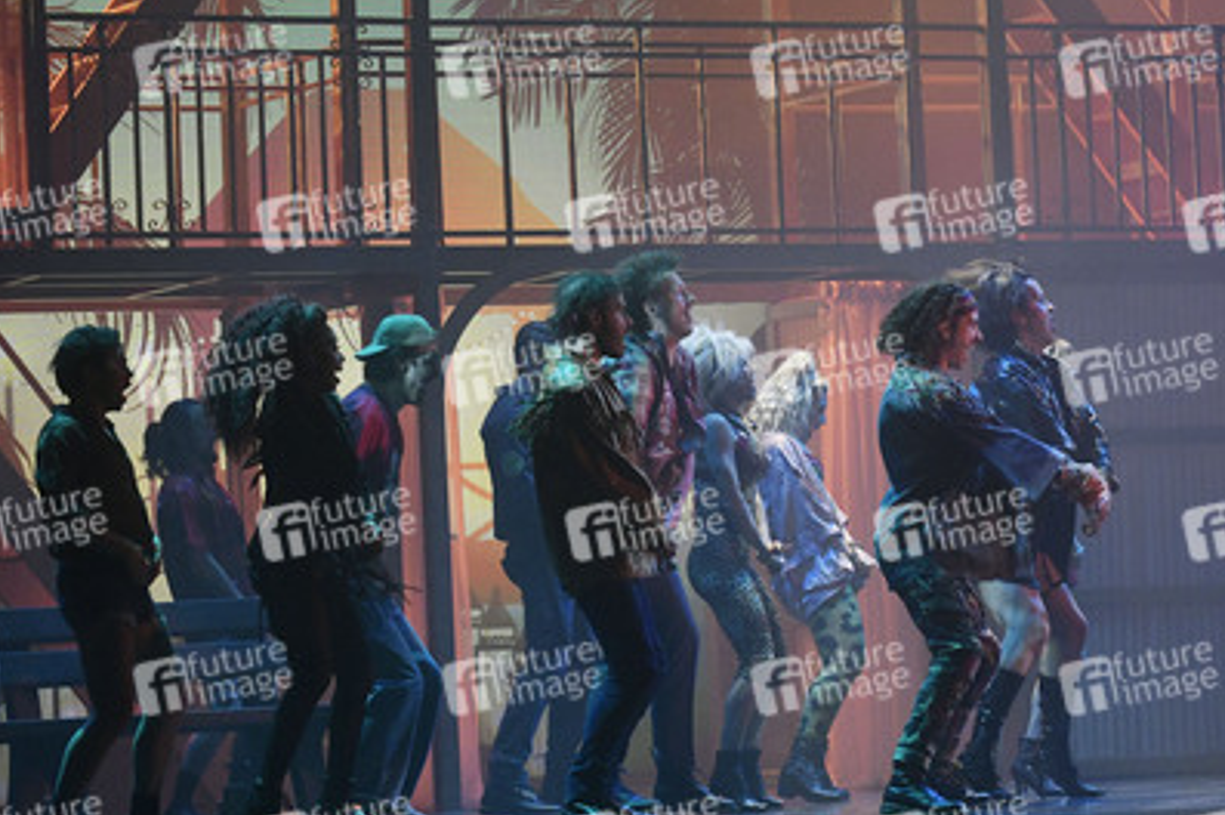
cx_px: 563
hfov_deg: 16.4
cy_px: 448
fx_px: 4250
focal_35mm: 125
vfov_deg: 10.9
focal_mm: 110
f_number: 5.6
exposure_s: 1/200
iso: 3200
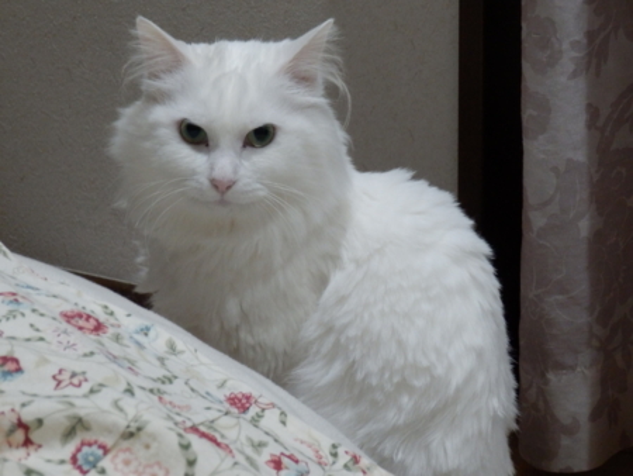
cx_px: 316
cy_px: 238
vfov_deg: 16.8
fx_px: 1610
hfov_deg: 22.2
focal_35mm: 88
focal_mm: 15.8
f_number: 4.8
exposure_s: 1/13
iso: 800
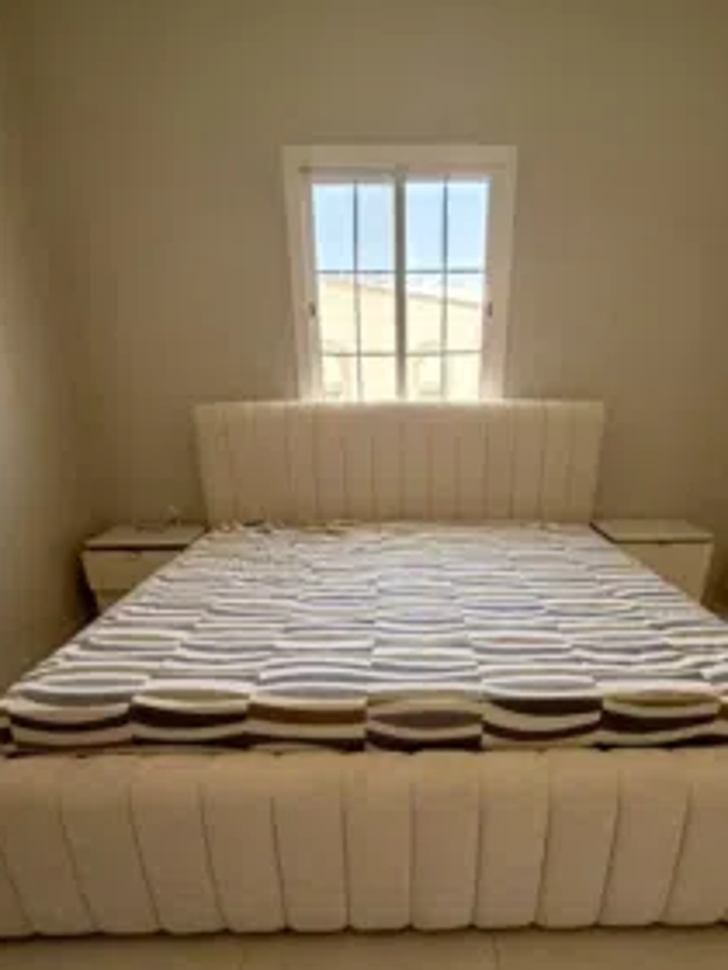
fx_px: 561
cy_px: 630
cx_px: 402
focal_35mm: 20
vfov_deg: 79.6
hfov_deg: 65.8
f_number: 2.2
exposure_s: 1/60
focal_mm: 2.22
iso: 500
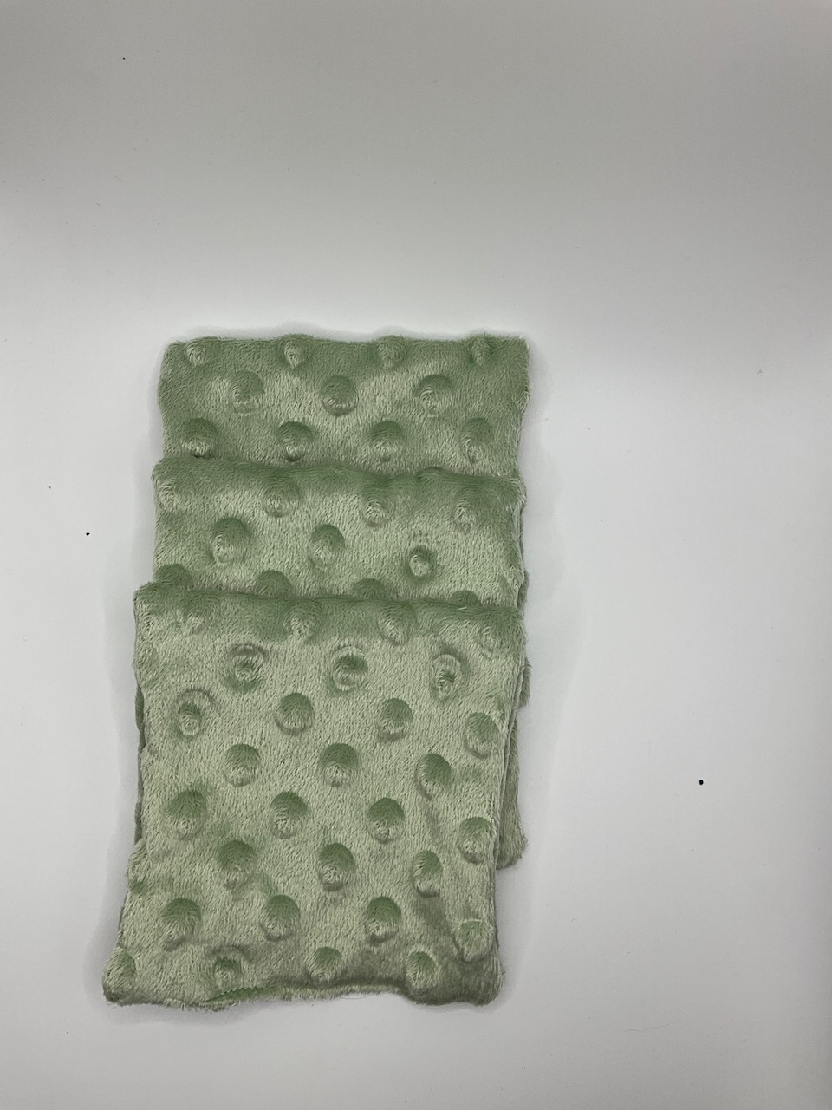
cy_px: 555
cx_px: 416
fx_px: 929
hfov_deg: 48.2
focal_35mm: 29
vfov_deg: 61.7
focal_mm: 3
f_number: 1.8
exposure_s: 1/291
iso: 25
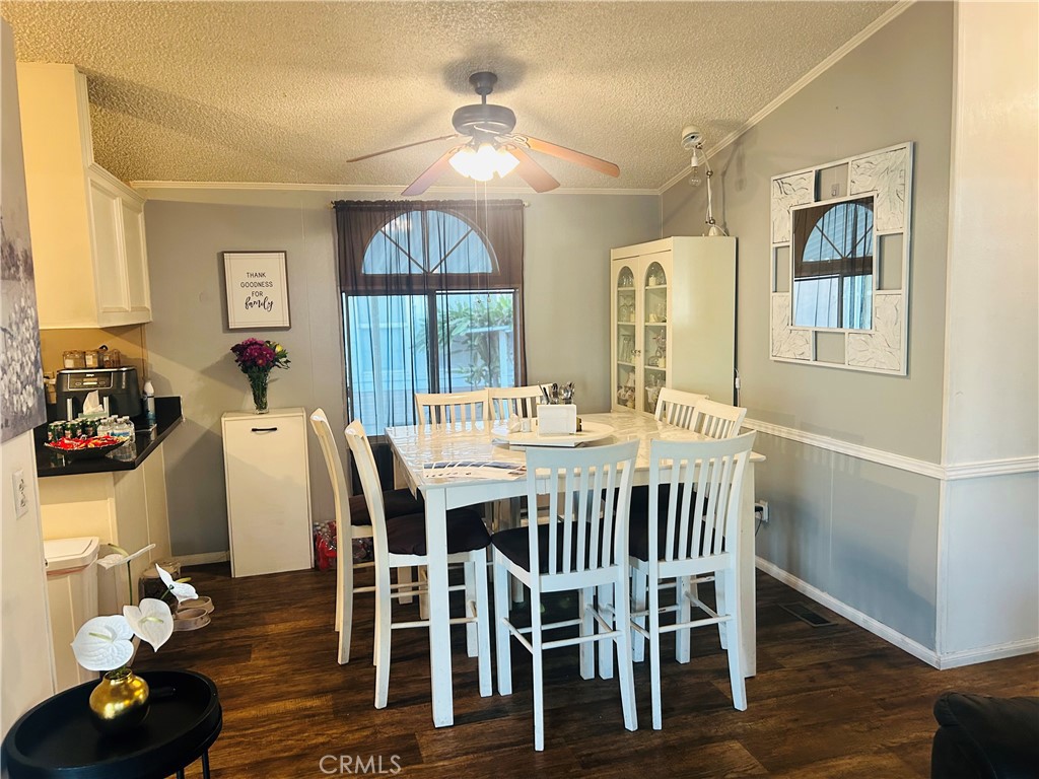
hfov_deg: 67.3
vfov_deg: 53.1
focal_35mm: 26
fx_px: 780
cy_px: 390
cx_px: 520
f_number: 1.5
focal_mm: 5.7
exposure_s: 1/60
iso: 200
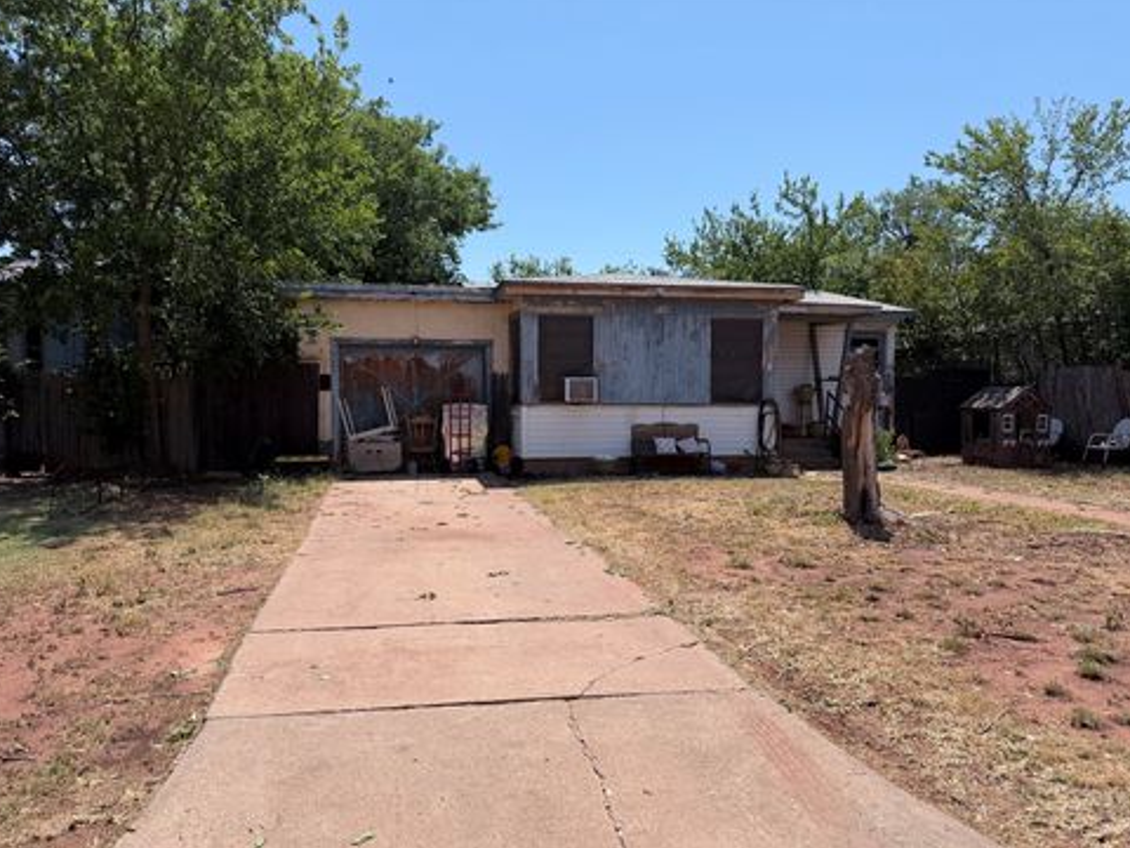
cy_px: 425
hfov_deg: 69.4
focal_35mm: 25
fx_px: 816
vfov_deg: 54.9
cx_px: 551
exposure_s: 1/5319
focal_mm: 6.76
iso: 80
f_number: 1.78
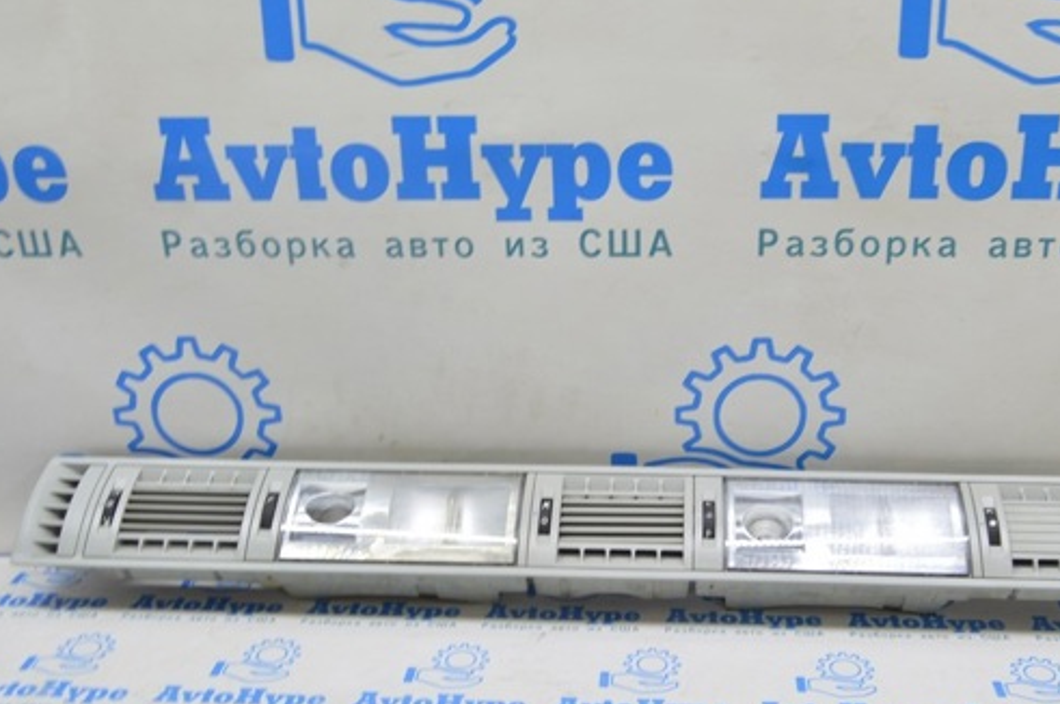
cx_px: 626
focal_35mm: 43
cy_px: 349
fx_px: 1264
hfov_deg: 45.3
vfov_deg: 31.1
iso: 400
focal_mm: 22
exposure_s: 1/20
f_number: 5.6
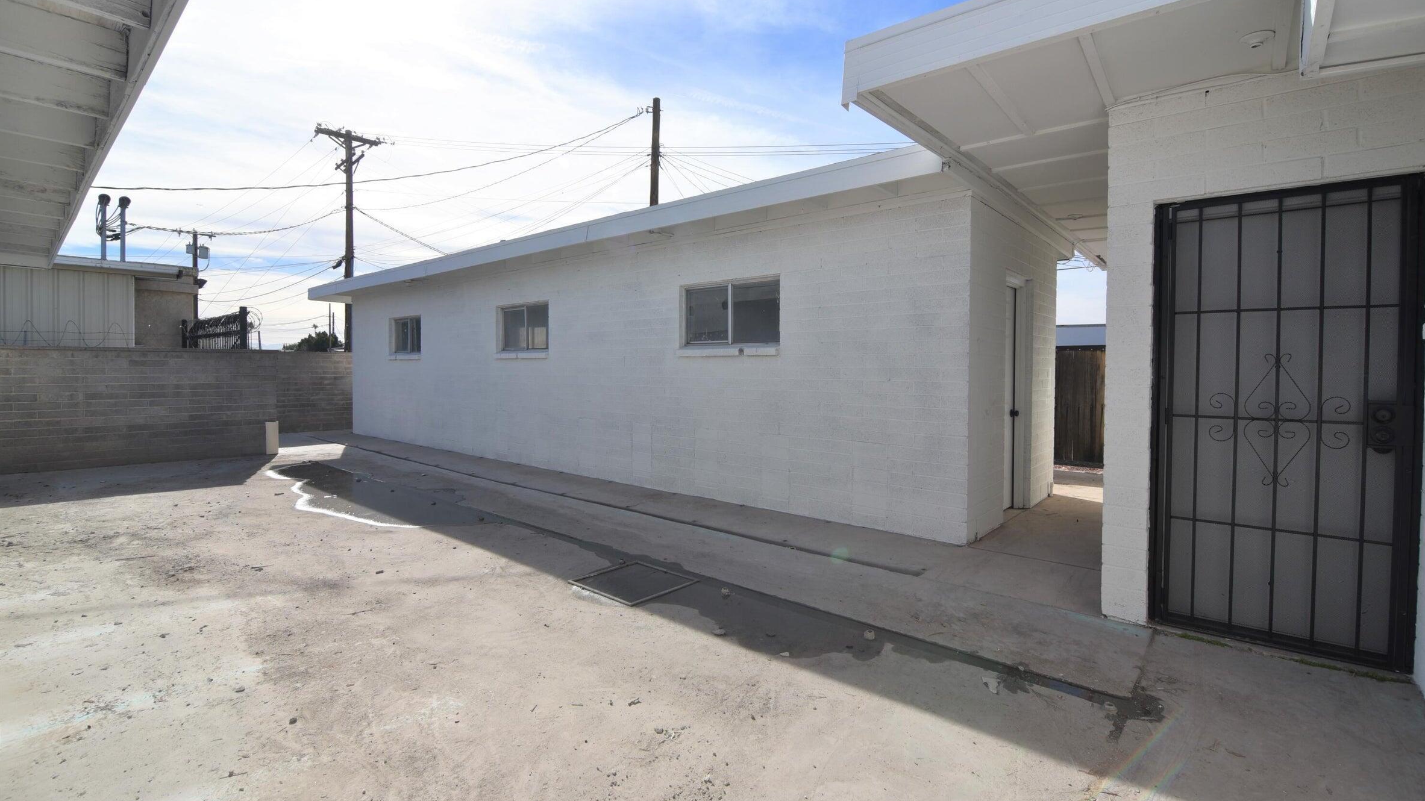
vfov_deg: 63.9
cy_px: 382
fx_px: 642
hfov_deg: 95.9
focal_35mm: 17
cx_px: 721
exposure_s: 1/500
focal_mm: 16
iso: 200
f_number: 11
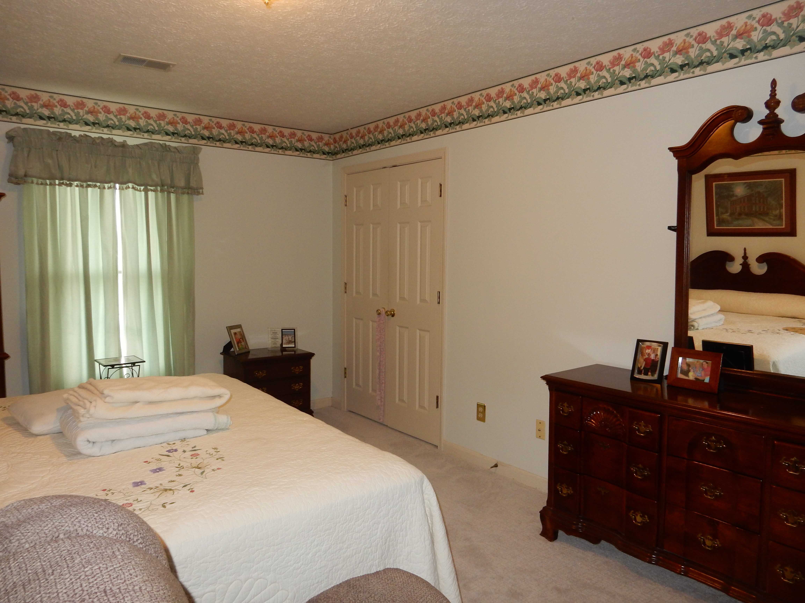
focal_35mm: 25
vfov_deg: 54.9
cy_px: 302
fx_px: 581
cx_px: 402
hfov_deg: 69.4
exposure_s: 1/30
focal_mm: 4.5
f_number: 3.7
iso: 200
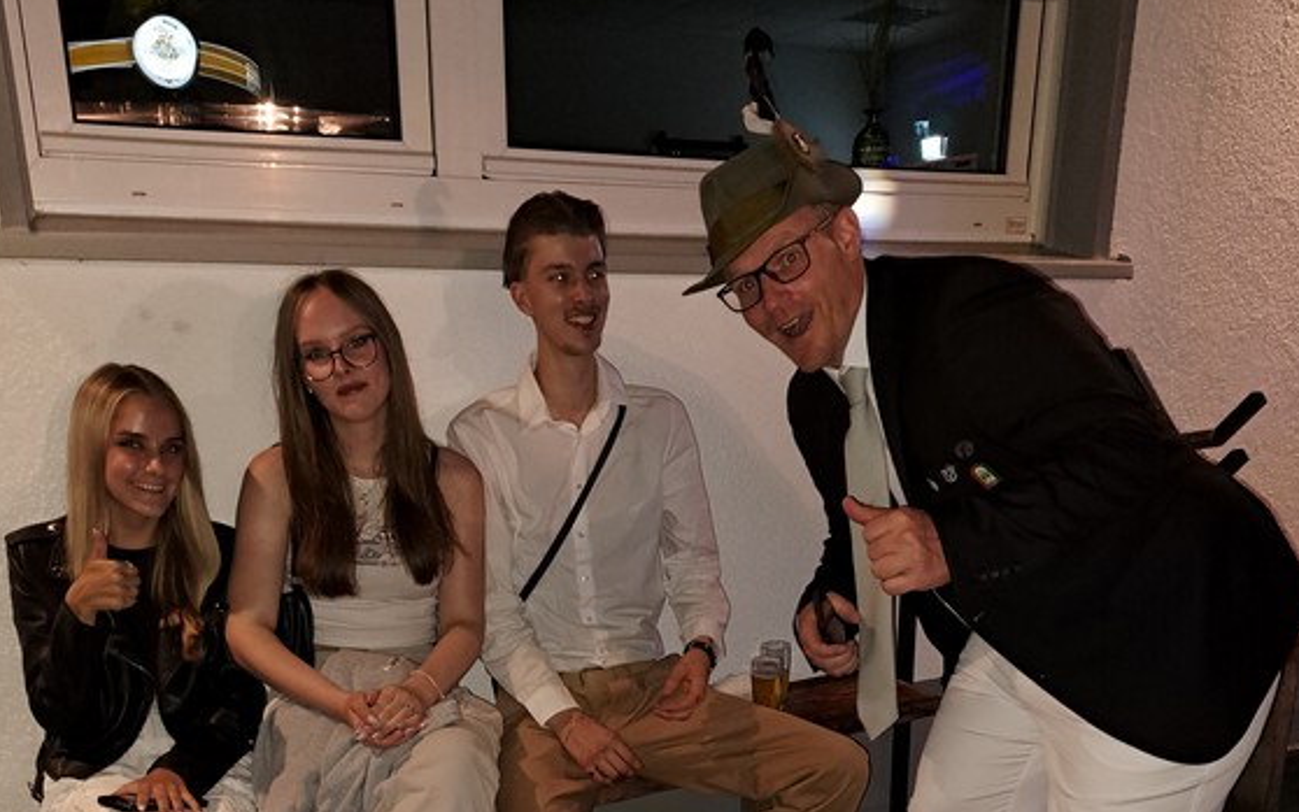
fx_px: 1239
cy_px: 745
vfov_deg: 34.1
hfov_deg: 55.3
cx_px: 645
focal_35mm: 35
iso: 500
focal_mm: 5.23
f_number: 1.8
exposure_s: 1/14
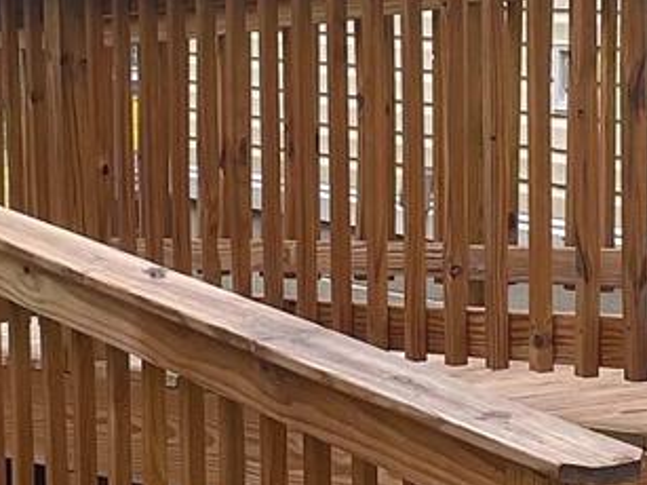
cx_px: 327
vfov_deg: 10.9
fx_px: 2541
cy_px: 226
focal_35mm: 136
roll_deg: +0.1
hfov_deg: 14.5
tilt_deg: -7.5
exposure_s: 1/253
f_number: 1.8
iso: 16
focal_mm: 3
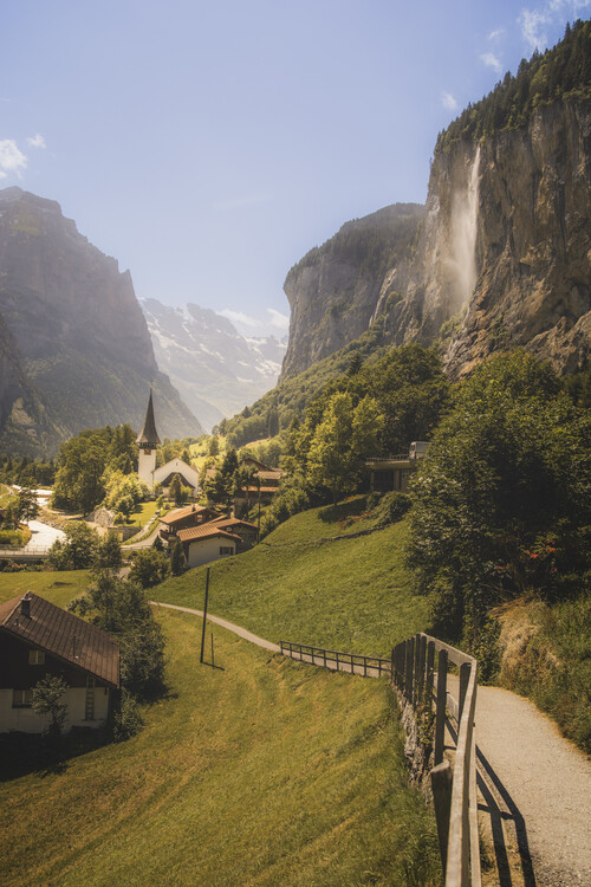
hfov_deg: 47.9
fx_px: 665
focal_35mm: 27
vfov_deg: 67.4
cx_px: 296
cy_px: 444
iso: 200
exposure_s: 1/2500
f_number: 3.5
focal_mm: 18
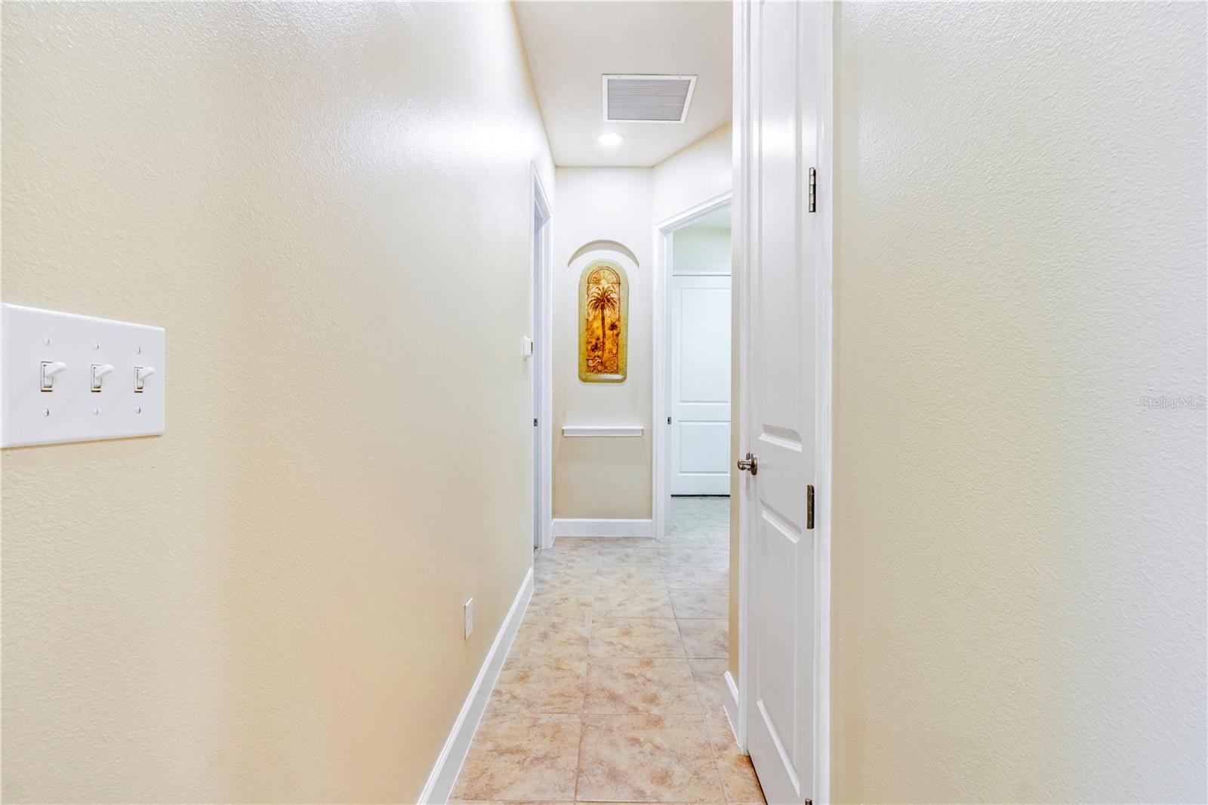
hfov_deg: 95.0
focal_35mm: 16
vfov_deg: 72.0
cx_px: 604
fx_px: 554
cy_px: 402
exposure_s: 1/80
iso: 250
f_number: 9
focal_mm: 11
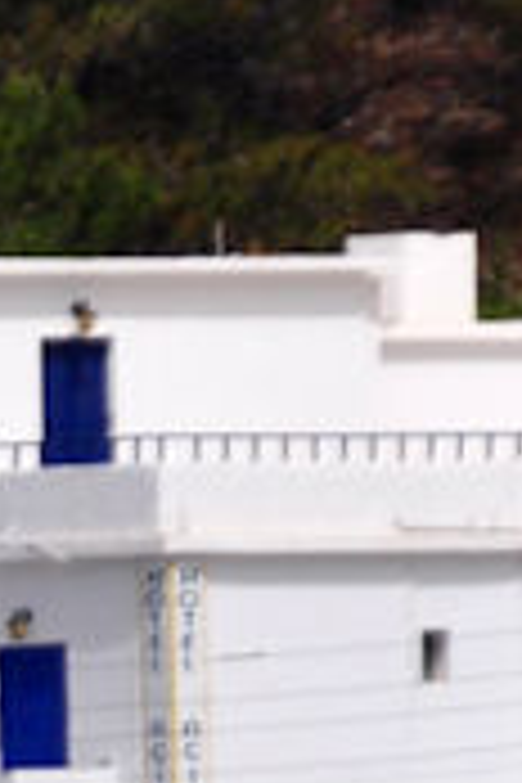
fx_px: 44932
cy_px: 1132
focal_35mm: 2066
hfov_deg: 0.7
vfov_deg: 1.0
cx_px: -981
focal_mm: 200
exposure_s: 1/2000
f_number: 6.3
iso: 200
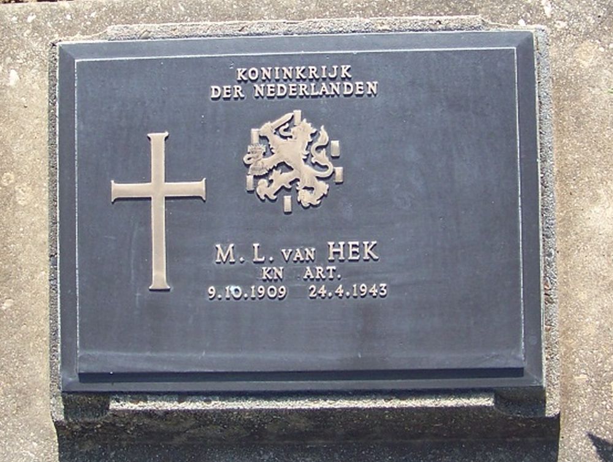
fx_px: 638
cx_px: 306
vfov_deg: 39.8
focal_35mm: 36
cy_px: 231
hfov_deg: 51.3
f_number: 2.8
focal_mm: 5.85
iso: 64
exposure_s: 1/400
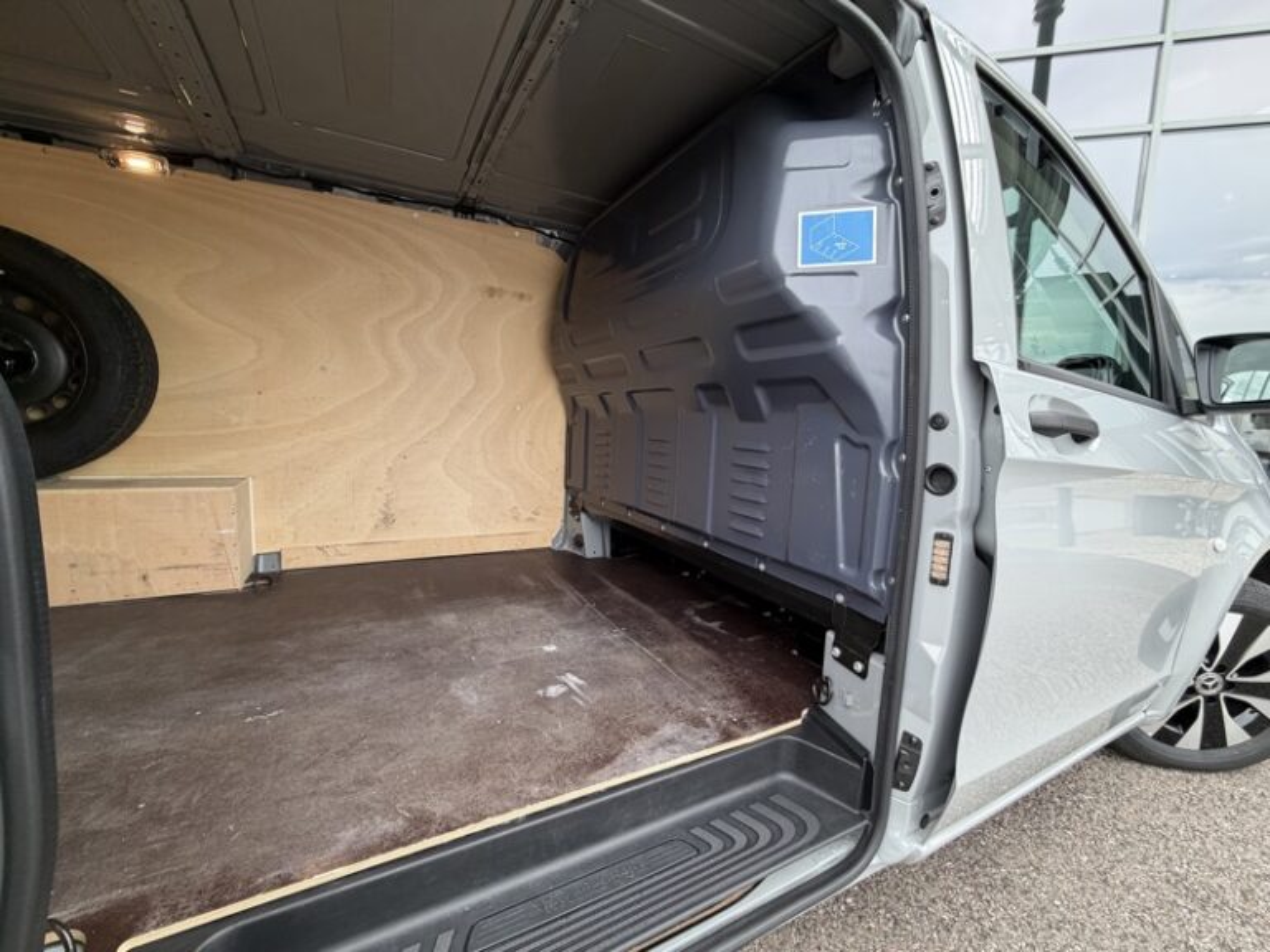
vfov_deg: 85.7
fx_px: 514
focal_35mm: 14
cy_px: 476
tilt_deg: -7.1
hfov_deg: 102.1
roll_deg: -1.0
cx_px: 635
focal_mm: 2.22
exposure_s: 1/121
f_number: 2.2
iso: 100
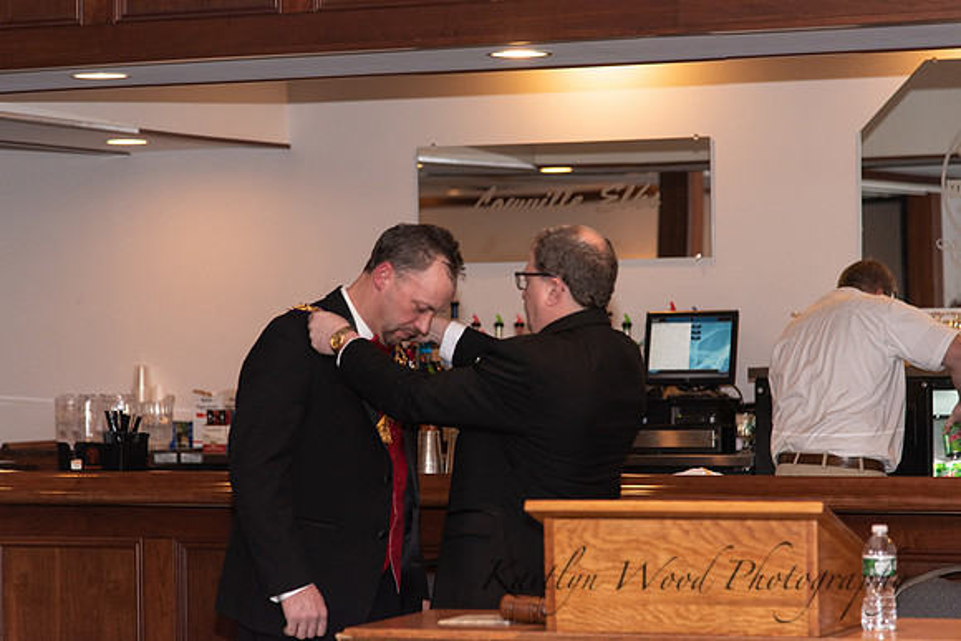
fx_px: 3204
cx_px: 480
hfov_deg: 17.1
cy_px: 320
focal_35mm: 120
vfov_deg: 11.4
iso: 800
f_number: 4
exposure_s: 1/200
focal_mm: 120
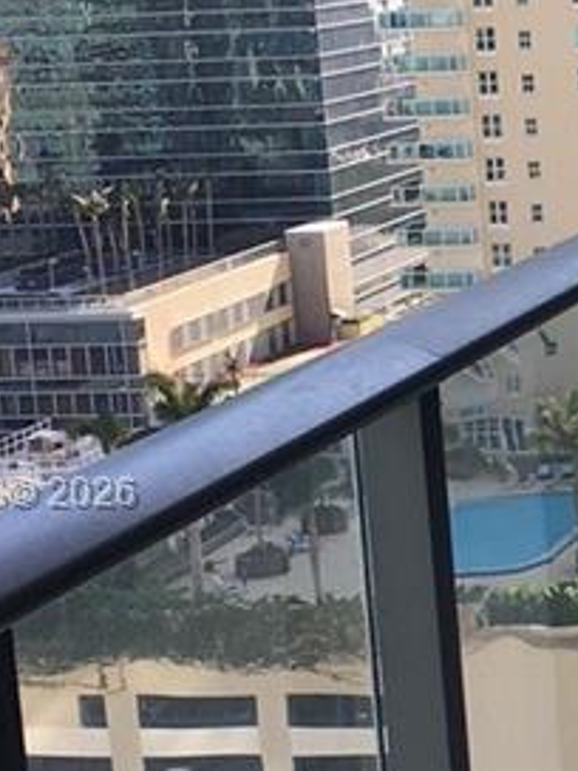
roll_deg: +2.3
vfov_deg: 15.4
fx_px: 2850
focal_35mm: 128
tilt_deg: -12.4
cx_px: 887
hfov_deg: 11.1
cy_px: 496
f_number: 2.2
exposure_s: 1/561
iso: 25
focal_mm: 4.15
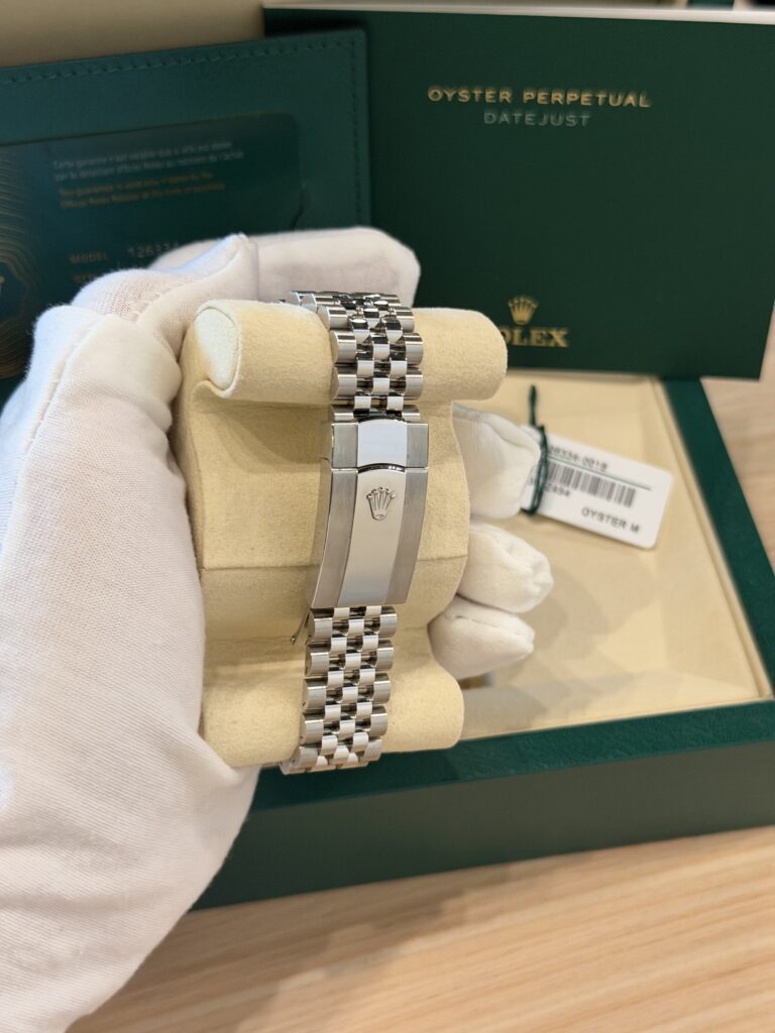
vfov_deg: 39.7
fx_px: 1433
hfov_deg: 30.3
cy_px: 516
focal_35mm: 48
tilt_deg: -52.6
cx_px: 388
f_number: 1.78
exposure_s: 1/40
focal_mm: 6.76
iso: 200
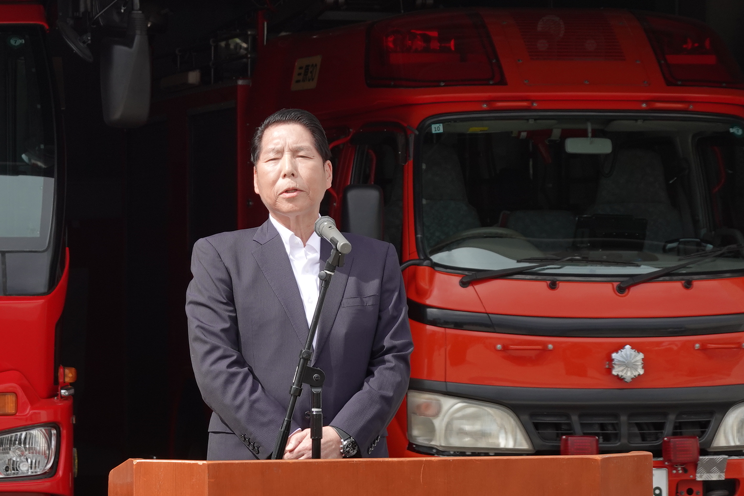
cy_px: 84
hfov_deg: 9.2
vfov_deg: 6.1
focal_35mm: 224
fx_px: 4629
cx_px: 118
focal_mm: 46.09
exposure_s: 1/500
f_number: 4.5
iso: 100
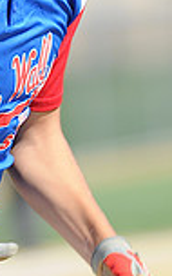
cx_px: 26
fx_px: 10140
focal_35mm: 1352
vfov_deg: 1.6
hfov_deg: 1.0
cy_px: -109
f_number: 4
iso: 200
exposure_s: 1/1000
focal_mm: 300
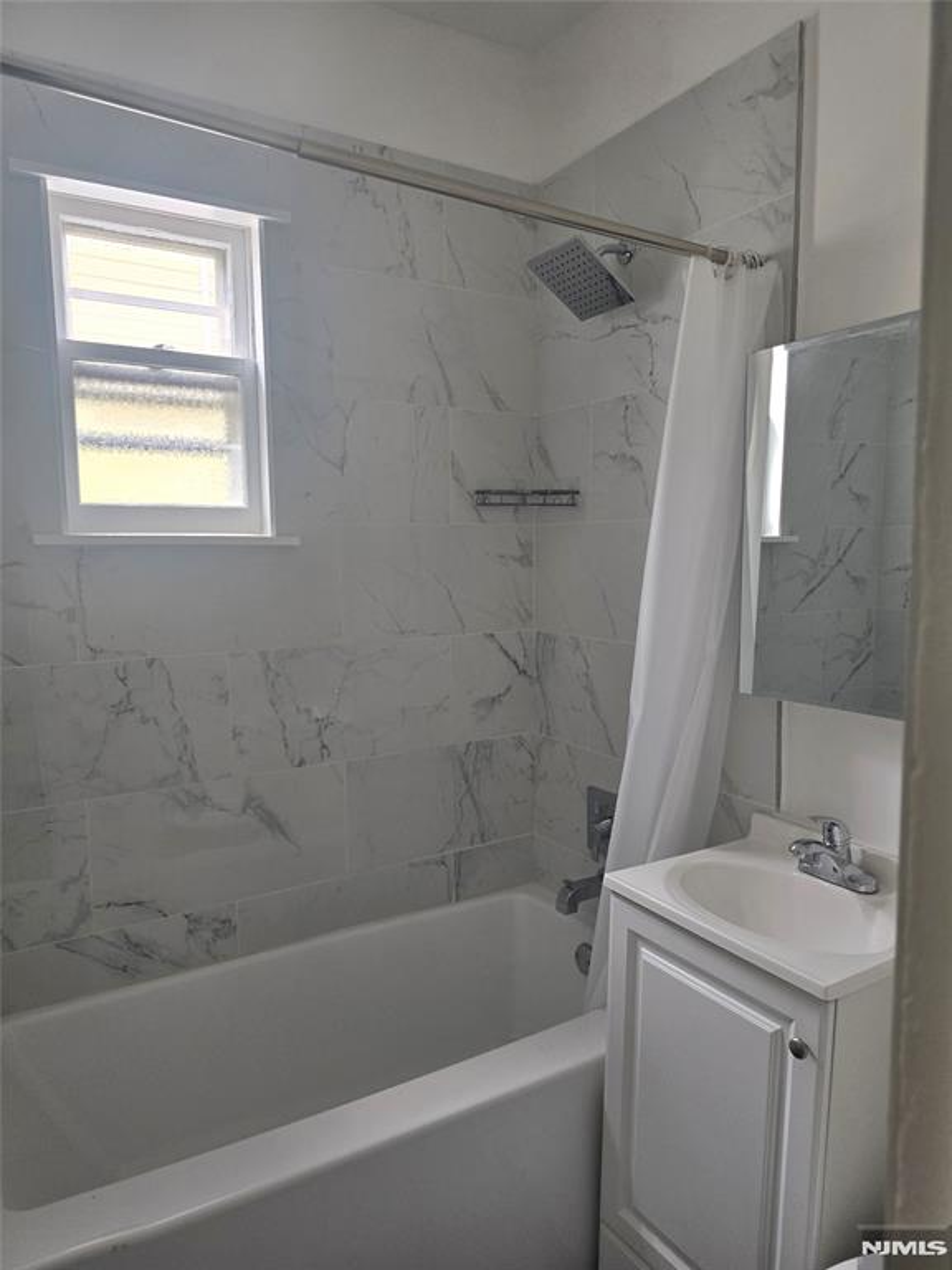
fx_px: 843
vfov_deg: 73.9
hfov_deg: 58.9
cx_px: 476
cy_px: 635
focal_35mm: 23
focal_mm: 6.3
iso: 80
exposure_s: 1/182
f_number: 1.7
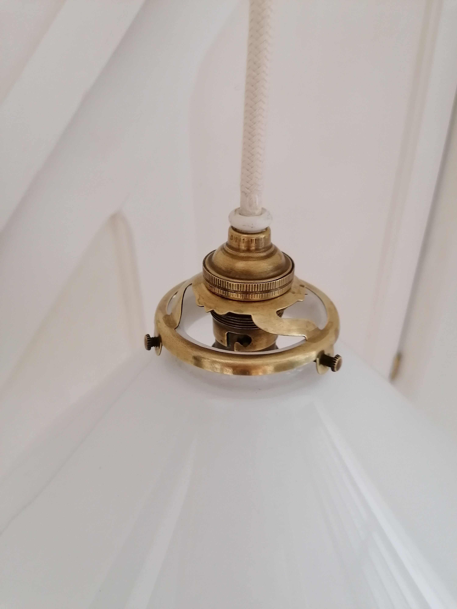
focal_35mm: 27
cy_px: 304
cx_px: 228
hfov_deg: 51.4
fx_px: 475
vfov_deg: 65.3
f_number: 1.8
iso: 320
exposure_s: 1/25
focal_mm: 4.75
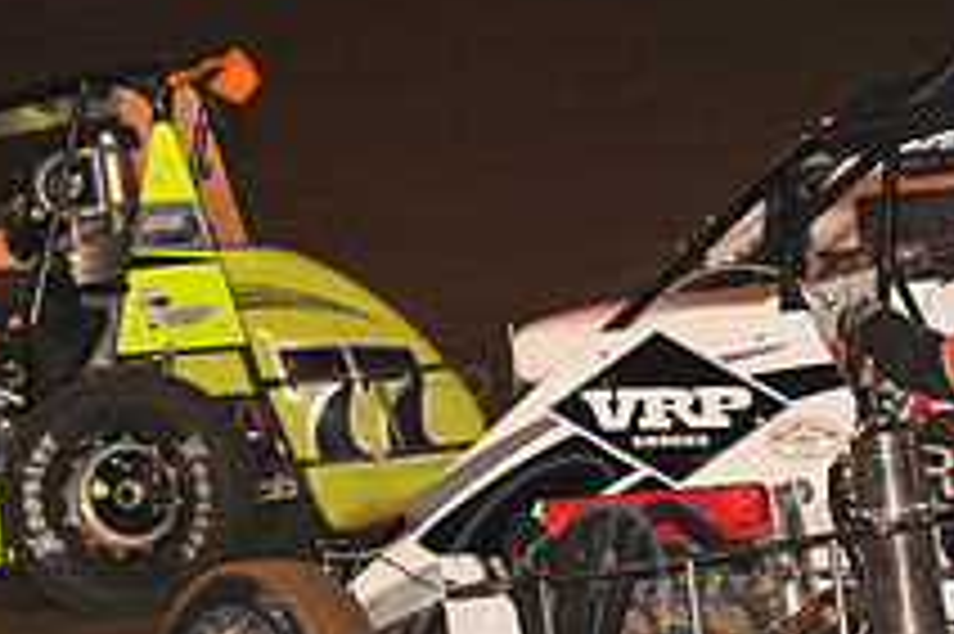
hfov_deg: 5.6
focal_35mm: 370
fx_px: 9797
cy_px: 220
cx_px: 522
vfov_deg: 3.7
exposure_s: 1/250
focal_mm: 135
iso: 1000
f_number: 6.3
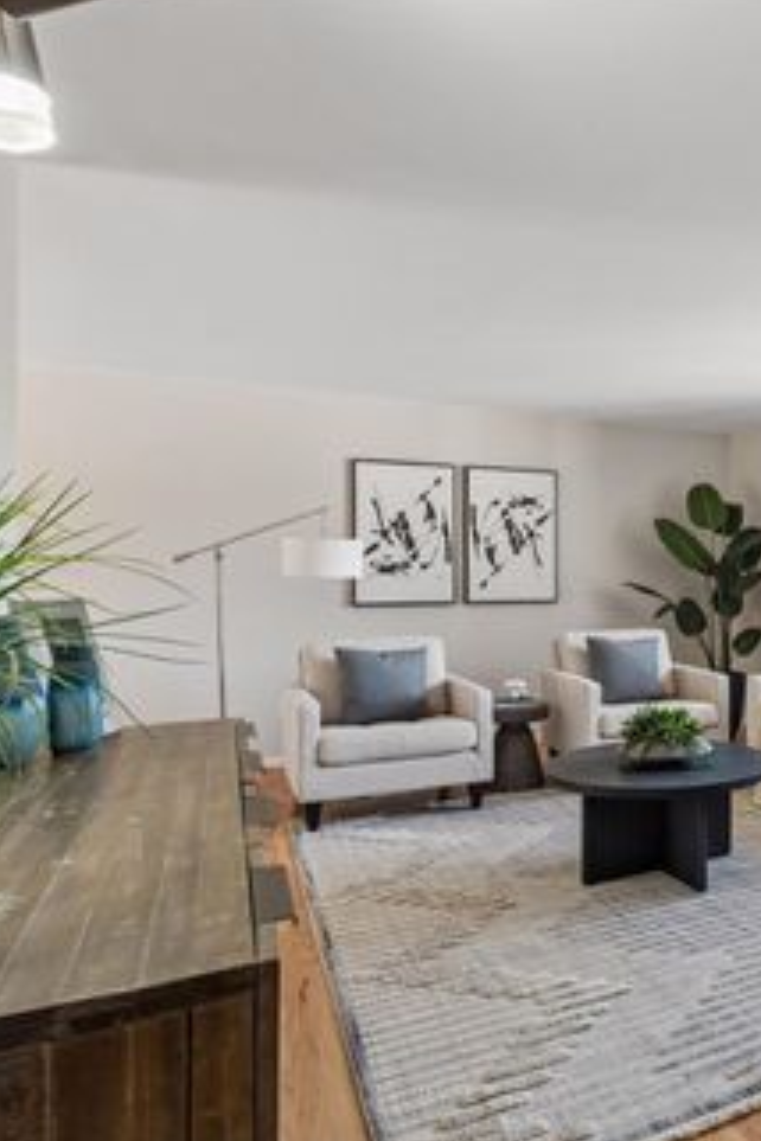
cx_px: 754
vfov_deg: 65.5
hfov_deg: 40.8
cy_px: 570
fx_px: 888
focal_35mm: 28
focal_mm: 18
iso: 400
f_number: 8
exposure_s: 1/25
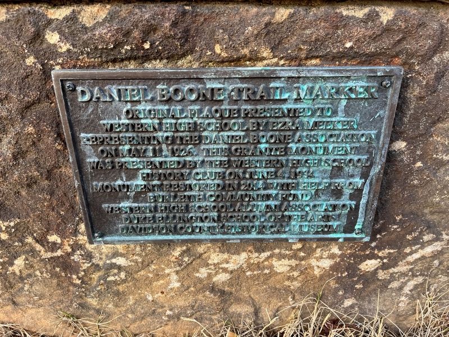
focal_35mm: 26
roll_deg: -2.0
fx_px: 337
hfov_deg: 67.3
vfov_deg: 53.1
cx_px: 224
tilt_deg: -31.5
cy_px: 168
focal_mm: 5.1
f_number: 1.6
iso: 64
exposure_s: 1/172
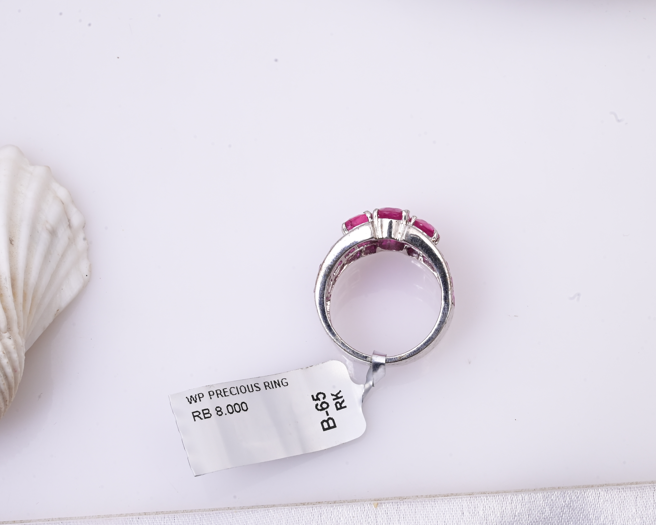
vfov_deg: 16.9
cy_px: 266
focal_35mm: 91
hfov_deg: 21.0
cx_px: 387
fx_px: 1767
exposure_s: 1/80
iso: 640
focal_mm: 69
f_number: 20
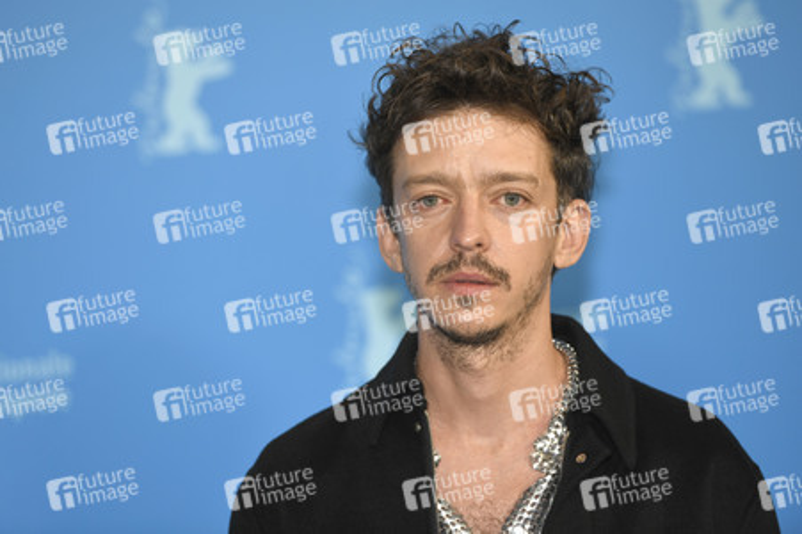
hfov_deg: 10.3
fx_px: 4452
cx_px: 401
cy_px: 267
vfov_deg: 6.9
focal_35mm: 200
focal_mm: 200
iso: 640
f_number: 3.5
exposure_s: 1/400
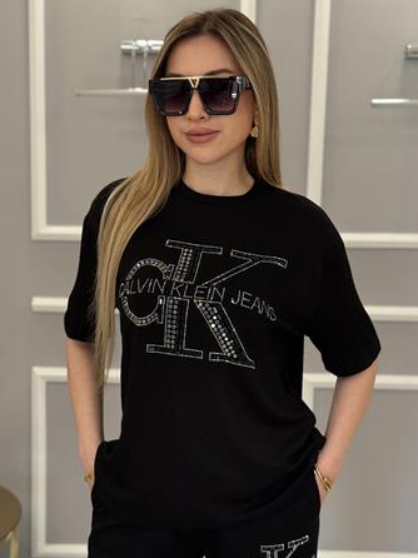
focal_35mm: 56
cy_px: 302
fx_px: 902
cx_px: 206
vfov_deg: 34.3
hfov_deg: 26.1
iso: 160
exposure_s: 1/205
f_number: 1.78
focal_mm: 6.76
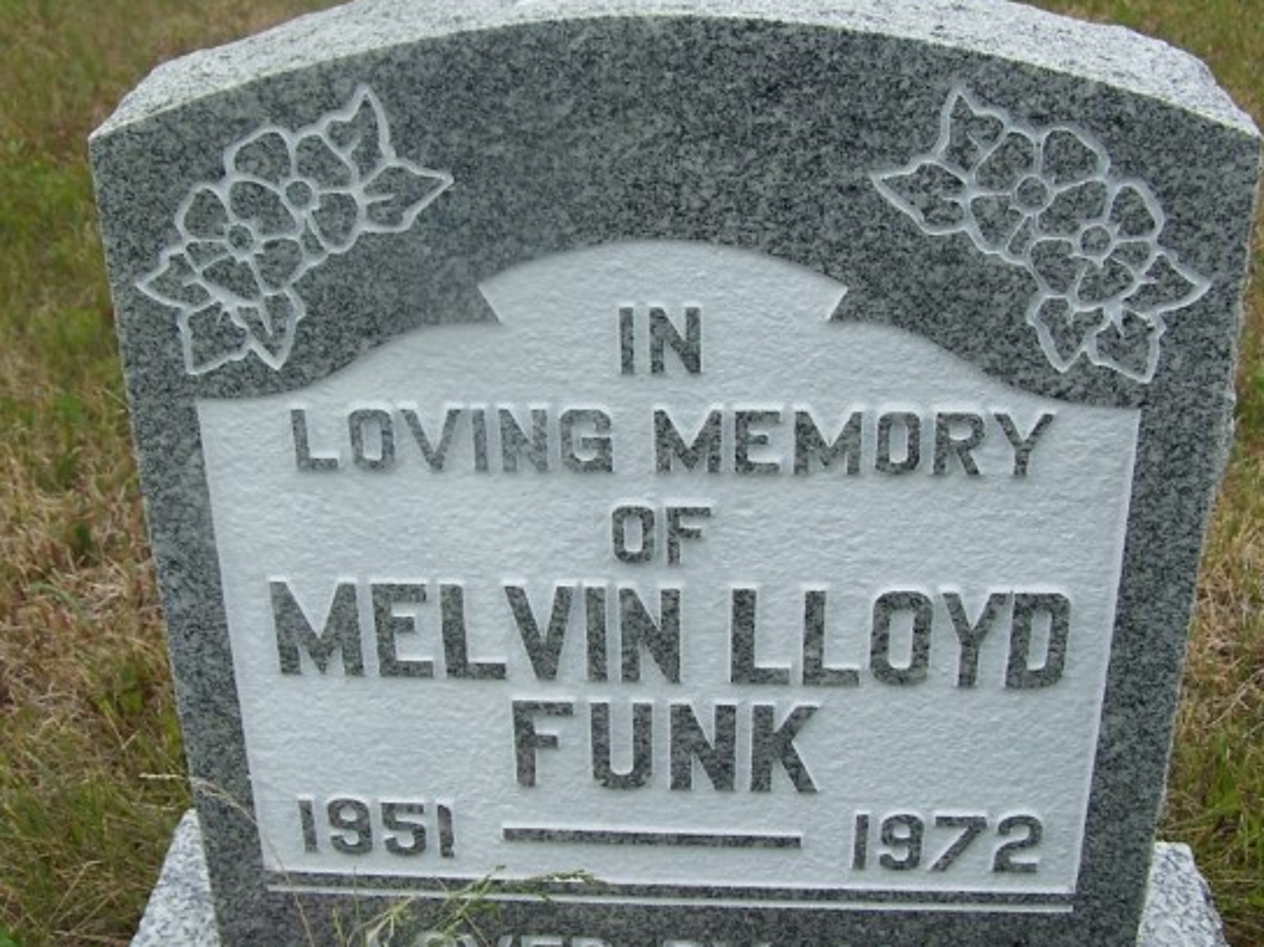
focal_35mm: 49
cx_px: 626
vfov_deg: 29.7
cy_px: 508
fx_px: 1789
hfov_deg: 38.9
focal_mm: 6.3
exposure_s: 1/350
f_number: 4
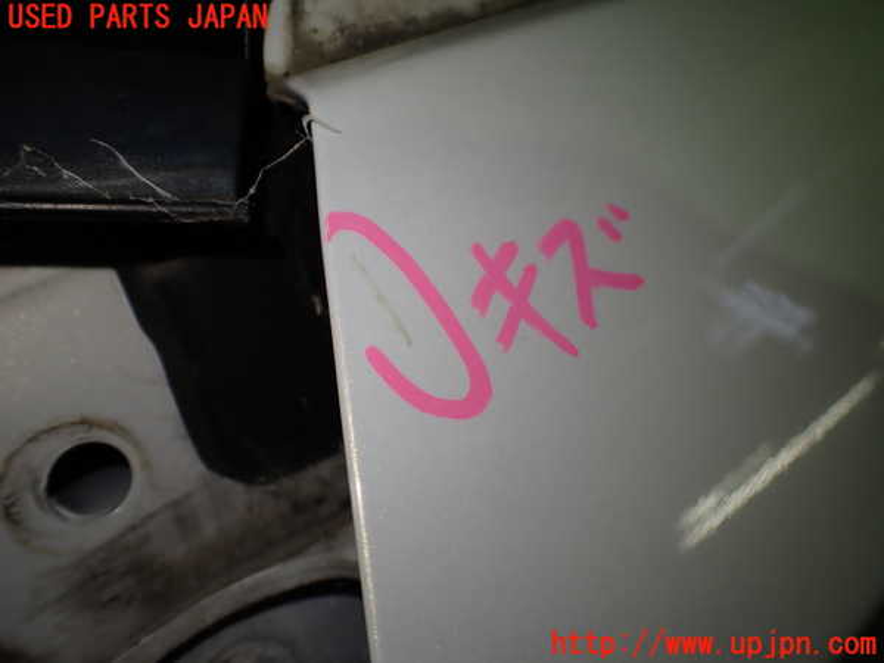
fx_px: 766
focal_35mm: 30
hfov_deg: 60.0
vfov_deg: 46.8
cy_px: 332
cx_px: 442
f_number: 2.3
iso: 125
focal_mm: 5.4
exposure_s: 1/125
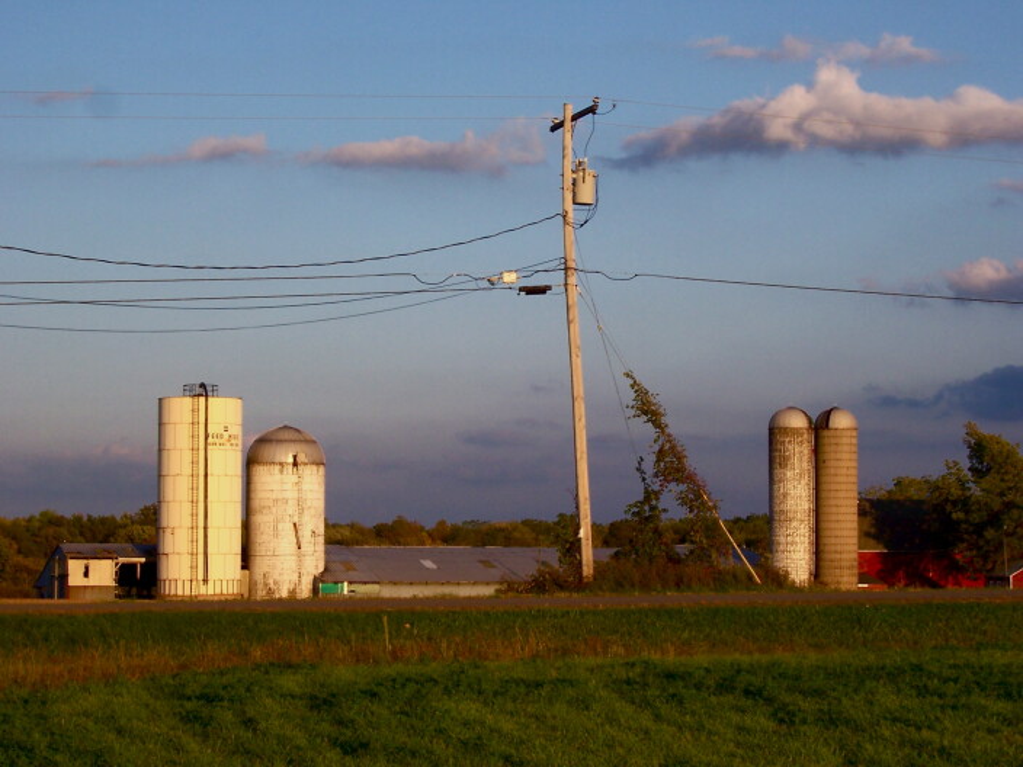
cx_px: 512
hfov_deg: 19.3
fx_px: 3014
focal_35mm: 102
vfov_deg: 14.5
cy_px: 384
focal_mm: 16.8
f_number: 9.5
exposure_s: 1/125
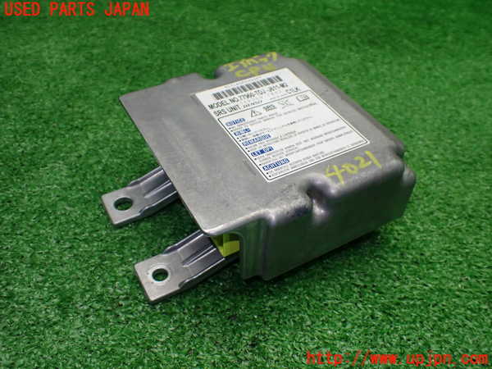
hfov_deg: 56.8
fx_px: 455
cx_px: 246
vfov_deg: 44.2
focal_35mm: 32
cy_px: 184
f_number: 2.4
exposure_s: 1/125
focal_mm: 5.79
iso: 320
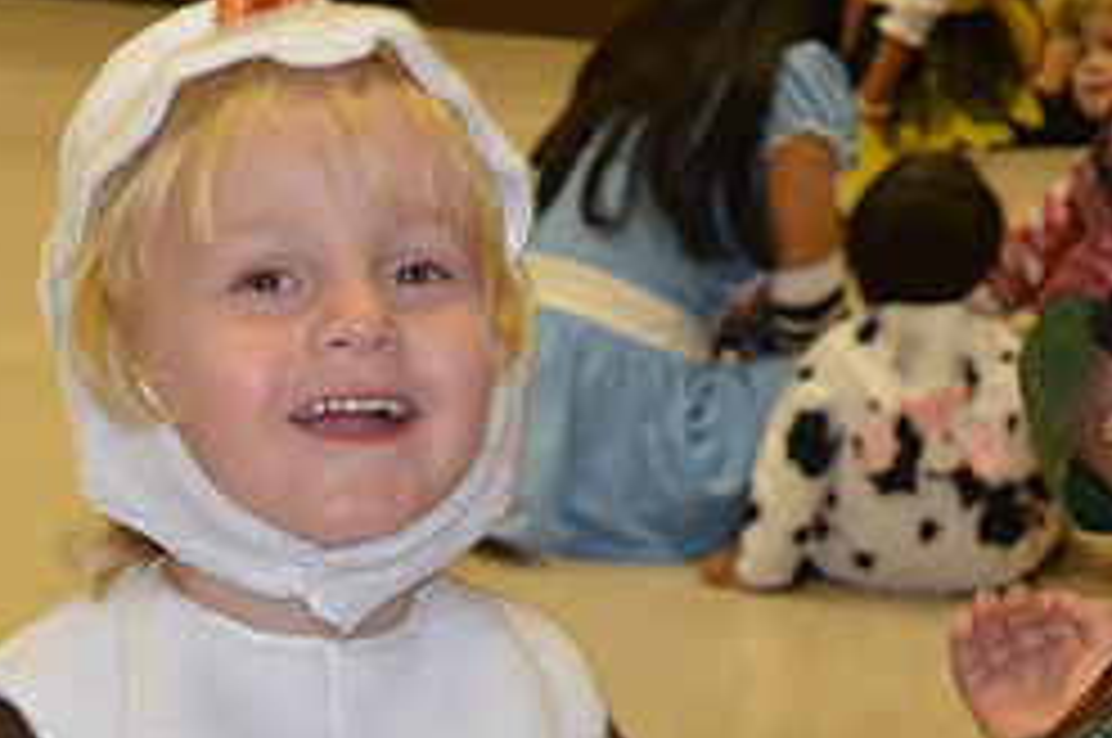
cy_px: 747
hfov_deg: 11.2
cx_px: 189
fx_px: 5645
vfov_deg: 7.4
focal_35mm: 183
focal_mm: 52
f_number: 5.6
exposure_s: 1/60
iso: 800
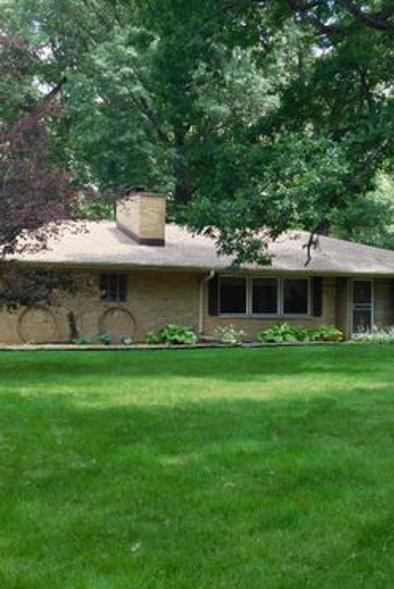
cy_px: 294
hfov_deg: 24.2
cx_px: 202
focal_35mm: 56
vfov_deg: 35.6
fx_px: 918
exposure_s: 1/160
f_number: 3.6
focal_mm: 7.1
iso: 125
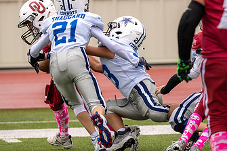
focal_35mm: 612
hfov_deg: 3.4
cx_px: 117
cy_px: 46
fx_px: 3857
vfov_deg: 2.2
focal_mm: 200
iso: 250
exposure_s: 1/1250
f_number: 2.8
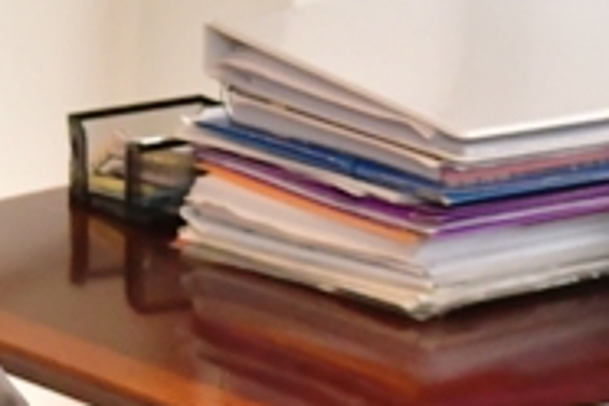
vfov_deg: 3.8
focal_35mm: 364
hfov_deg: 5.6
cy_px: 237
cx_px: -72
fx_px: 6157
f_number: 5
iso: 3200
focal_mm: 44
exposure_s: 1/125
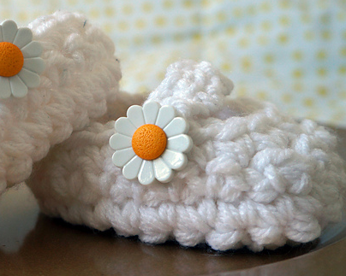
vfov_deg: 30.8
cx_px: 93
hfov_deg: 37.3
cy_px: 116
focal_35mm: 49
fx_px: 502
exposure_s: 1/60
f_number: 4
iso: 320
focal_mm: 22
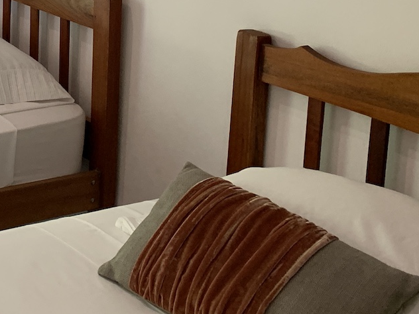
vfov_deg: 17.6
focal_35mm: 79
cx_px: -103
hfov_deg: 22.5
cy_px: -88
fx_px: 956
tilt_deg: -4.9
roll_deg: -2.0
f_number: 1.8
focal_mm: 4.25
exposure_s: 1/60
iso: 125
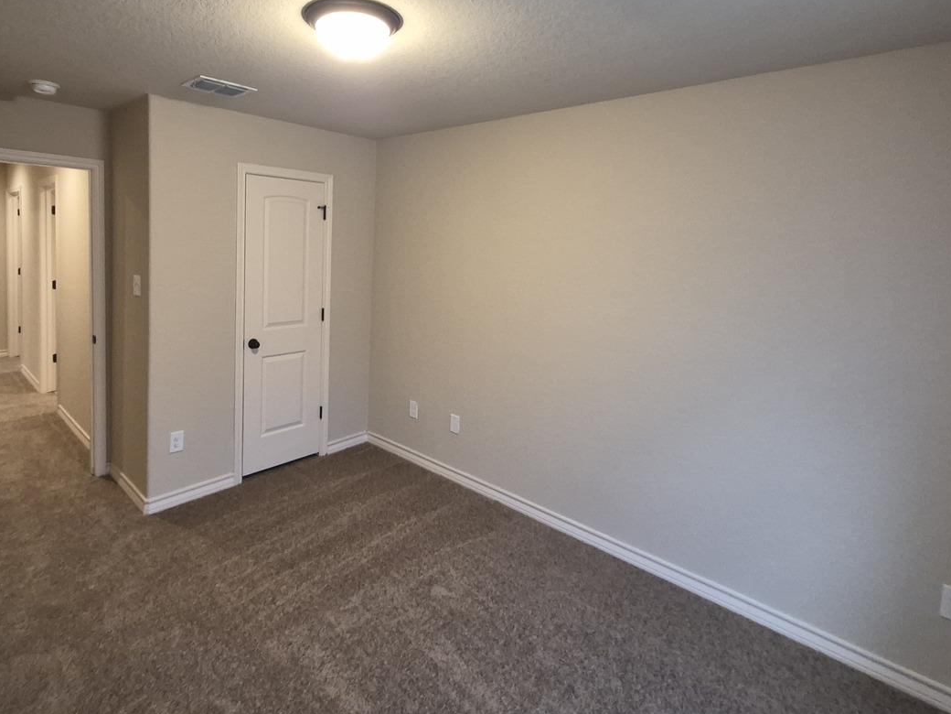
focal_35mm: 18
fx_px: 495
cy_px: 265
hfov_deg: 87.5
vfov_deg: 70.4
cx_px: 434
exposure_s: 1/60
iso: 500
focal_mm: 1.74
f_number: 2.2
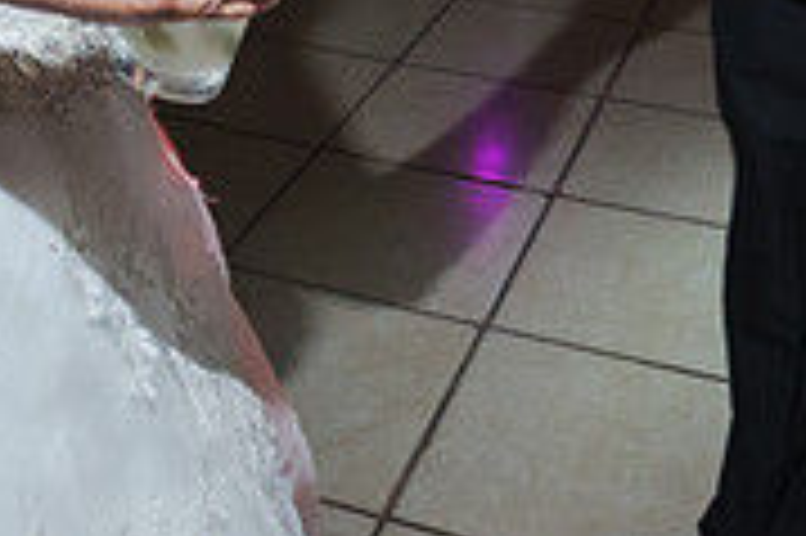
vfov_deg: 16.4
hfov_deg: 30.5
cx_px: 390
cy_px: -497
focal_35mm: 66
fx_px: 1476
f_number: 4
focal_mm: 17
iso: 1600
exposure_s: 1/100
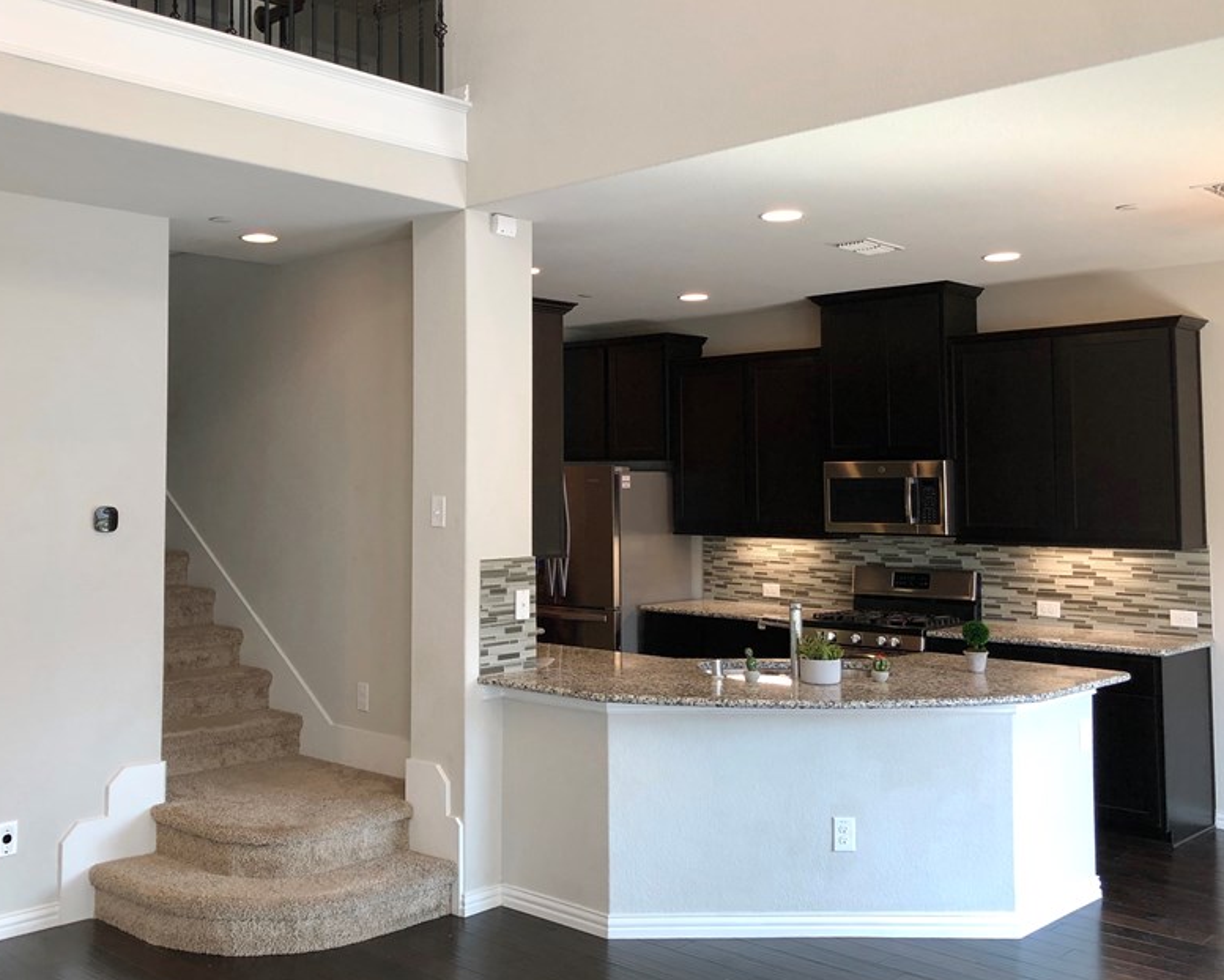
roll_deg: +0.4
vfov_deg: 41.1
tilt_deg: +3.3
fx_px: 1304
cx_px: 534
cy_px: 416
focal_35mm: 36
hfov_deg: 50.1
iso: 25
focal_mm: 4
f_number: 1.8
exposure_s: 1/30
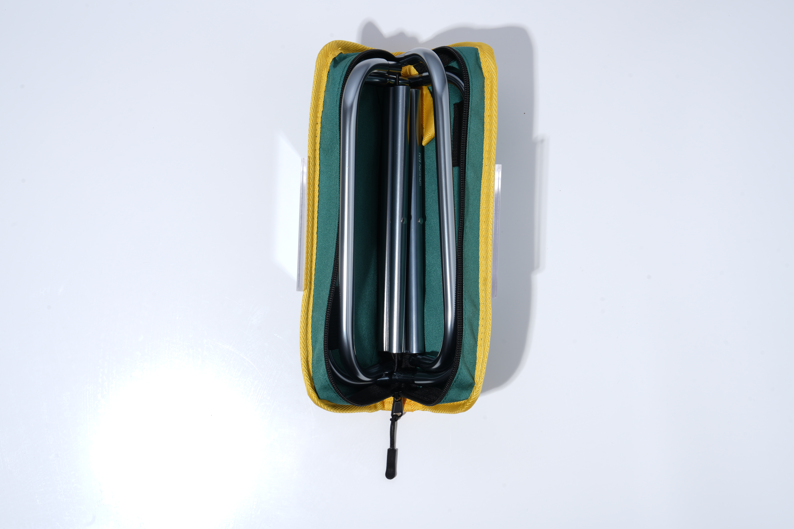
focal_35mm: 63
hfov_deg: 31.9
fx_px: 1389
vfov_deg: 21.6
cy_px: 264
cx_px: 397
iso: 50
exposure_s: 1/125
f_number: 16
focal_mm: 63
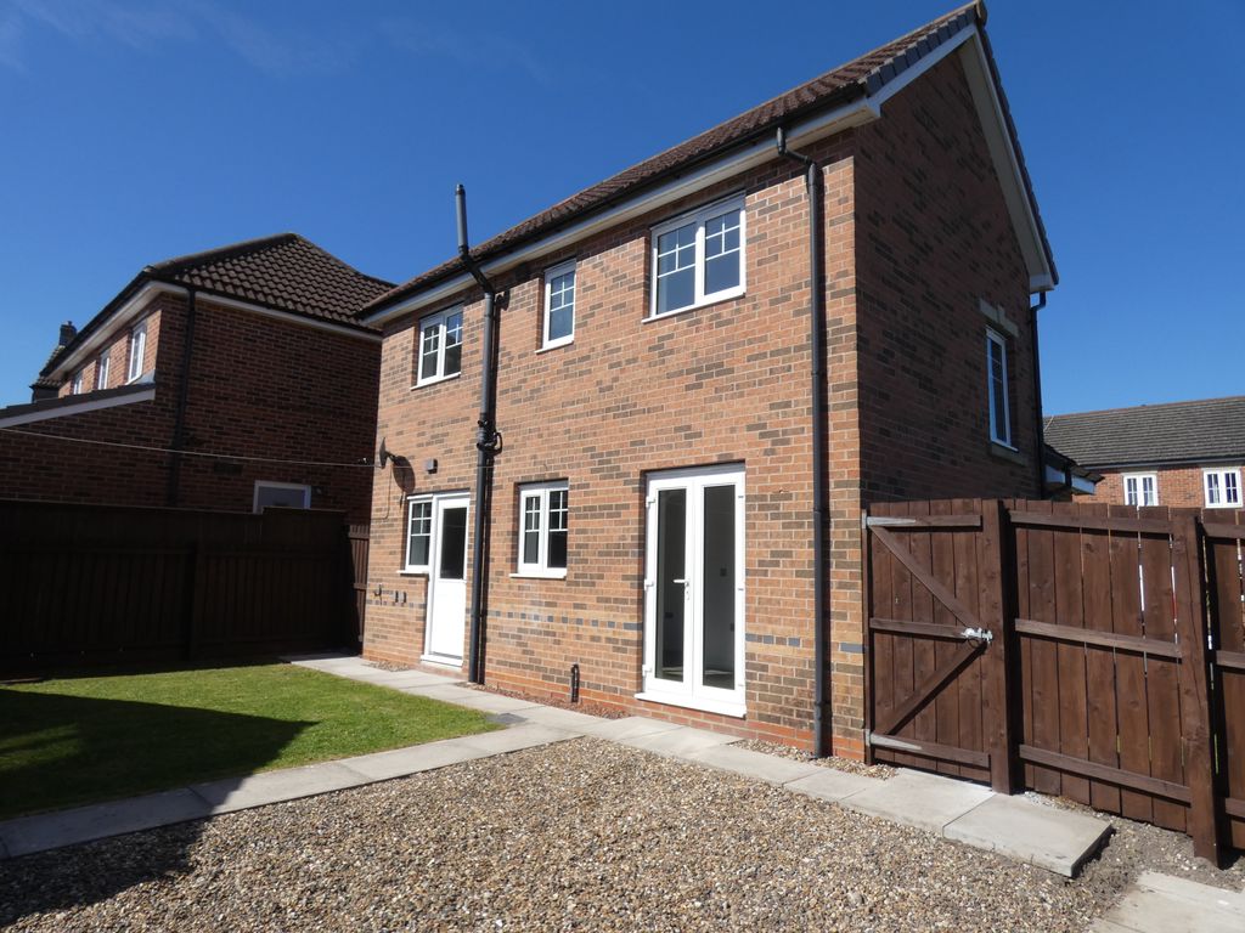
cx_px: 622
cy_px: 466
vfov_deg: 66.0
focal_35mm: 20
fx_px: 719
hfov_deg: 81.7
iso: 80
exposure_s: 1/1000
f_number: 4
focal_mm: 3.6
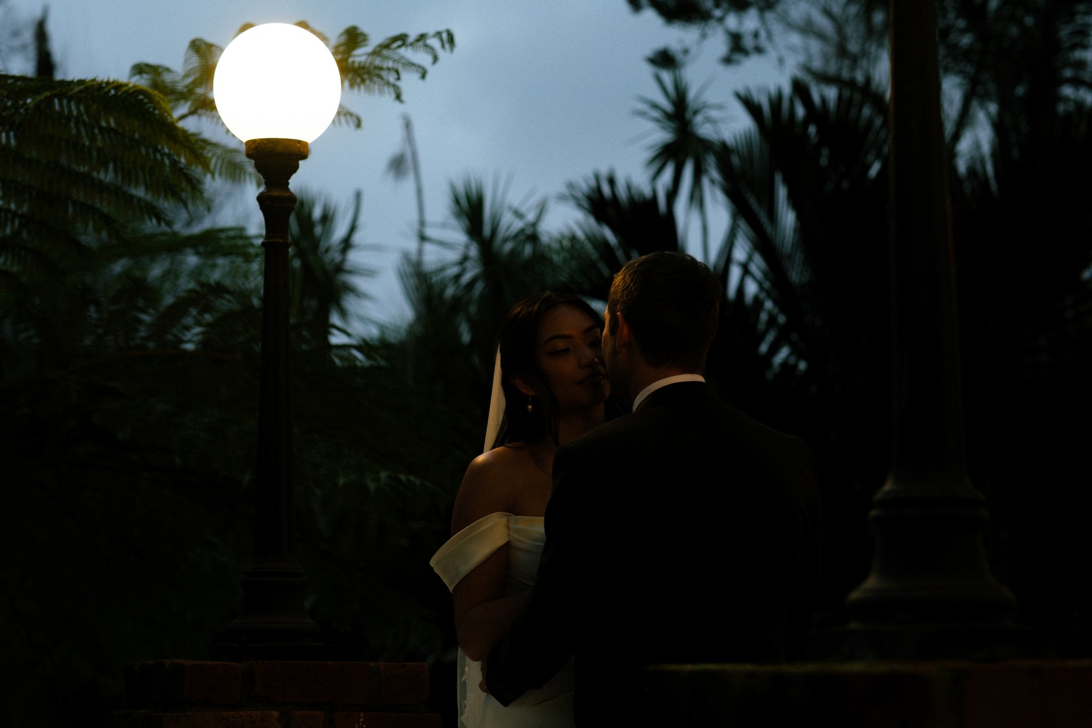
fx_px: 2562
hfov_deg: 24.1
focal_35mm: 84
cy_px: 364
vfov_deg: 16.2
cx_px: 548
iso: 500
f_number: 2.8
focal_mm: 56
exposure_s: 1/100
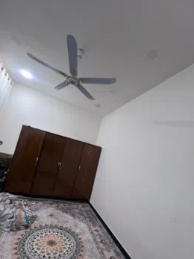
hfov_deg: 81.7
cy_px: 146
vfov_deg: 97.6
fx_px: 112
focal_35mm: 15
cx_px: 93
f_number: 1.8
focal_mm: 1.57
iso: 125
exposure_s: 1/50
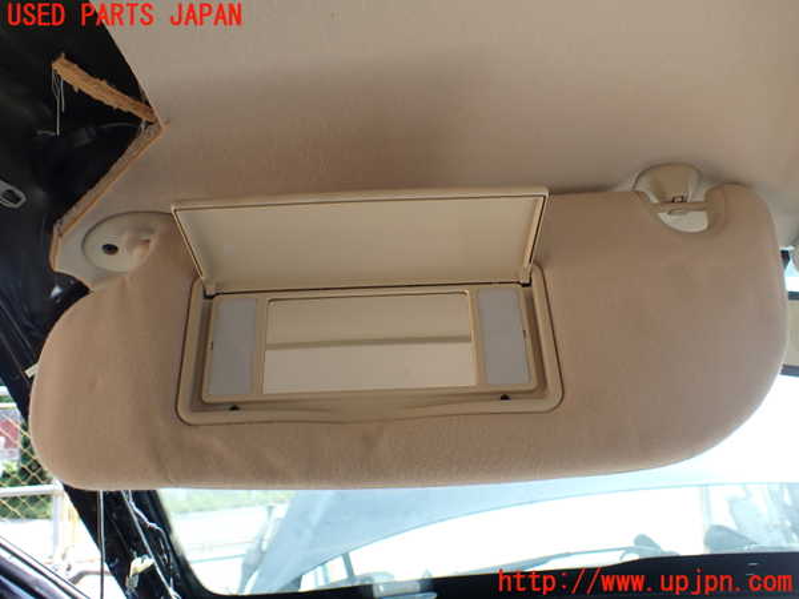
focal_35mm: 30
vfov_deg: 46.8
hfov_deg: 60.0
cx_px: 400
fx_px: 692
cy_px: 300
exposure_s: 1/160
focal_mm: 5.4
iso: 100
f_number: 2.3
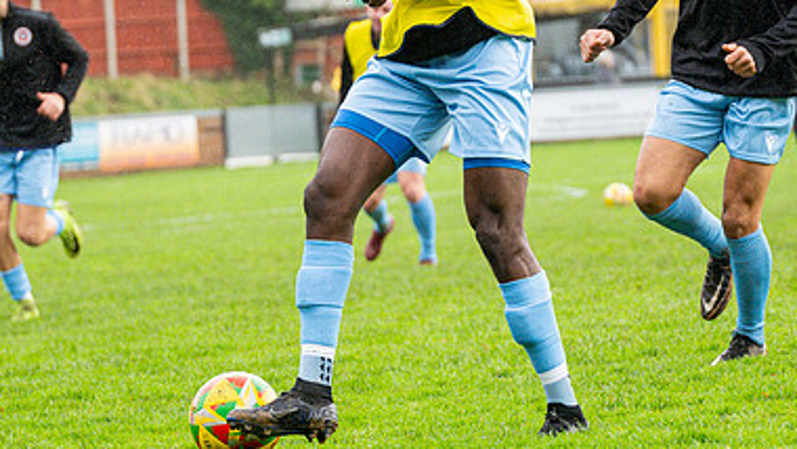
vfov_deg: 5.6
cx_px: 535
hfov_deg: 9.9
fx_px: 4608
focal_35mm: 218
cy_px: 134
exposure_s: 1/1600
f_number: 2.8
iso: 800
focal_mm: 78
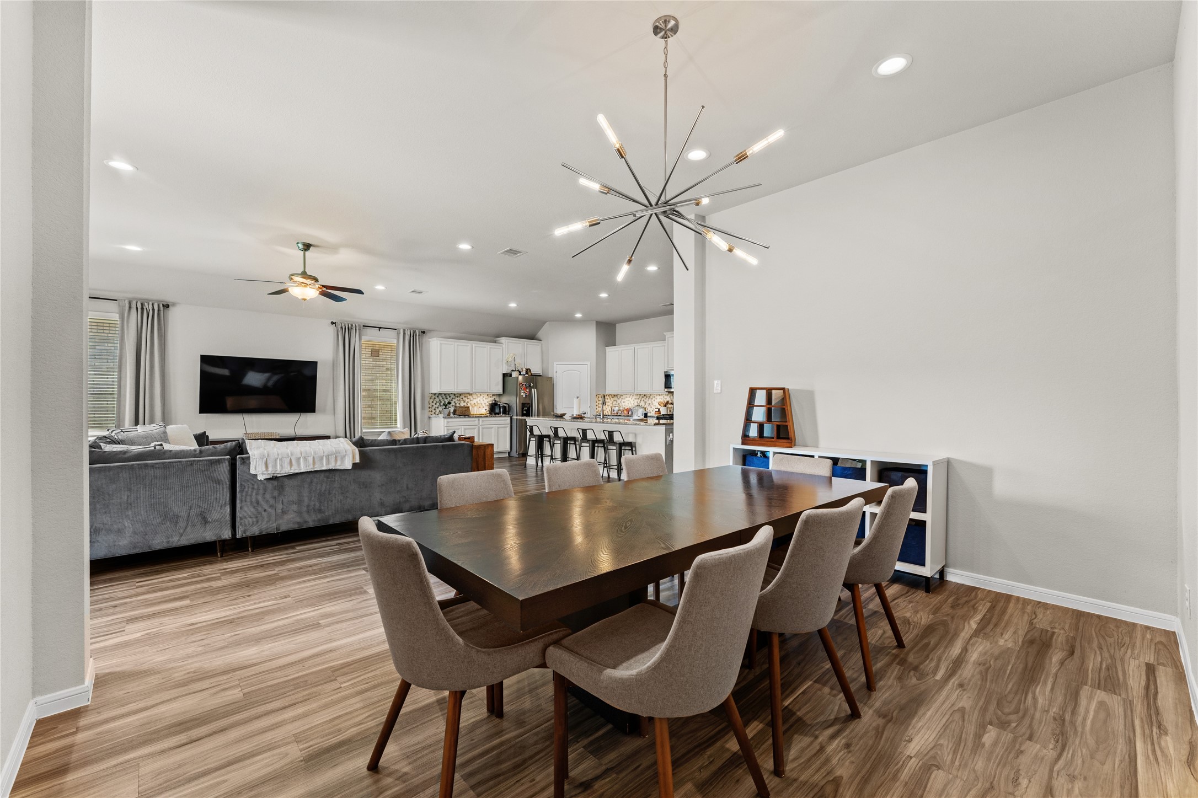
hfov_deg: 104.3
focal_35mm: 14
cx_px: 599
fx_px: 466
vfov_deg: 81.2
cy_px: 399
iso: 400
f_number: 8
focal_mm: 14
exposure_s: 1/3
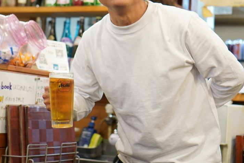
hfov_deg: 22.9
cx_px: 137
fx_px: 603
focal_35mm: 89
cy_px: 42
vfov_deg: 15.4
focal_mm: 35
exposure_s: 1/100
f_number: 2.2
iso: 2000
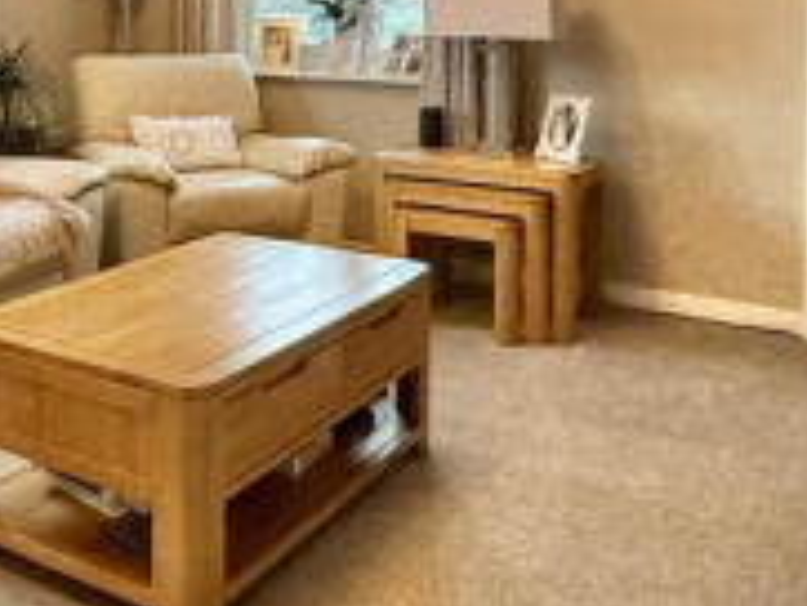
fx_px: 1050
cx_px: 78
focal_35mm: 45
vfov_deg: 30.7
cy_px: 56
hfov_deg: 39.0
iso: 250
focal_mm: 2.22
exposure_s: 1/50
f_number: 2.2
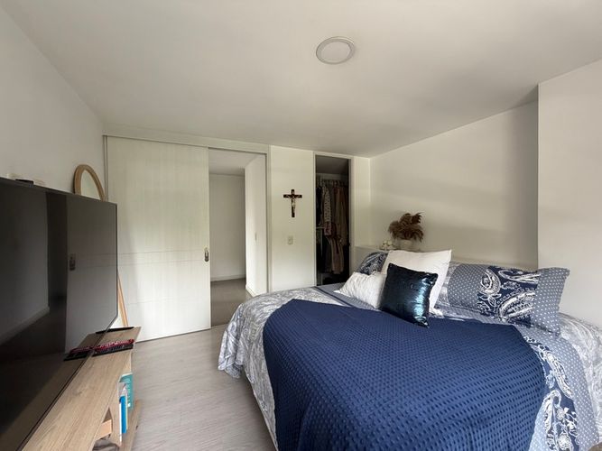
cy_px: 226
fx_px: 243
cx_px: 301
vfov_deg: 85.7
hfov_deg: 102.1
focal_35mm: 14
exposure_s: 1/121
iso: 125
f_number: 2.2
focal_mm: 2.22
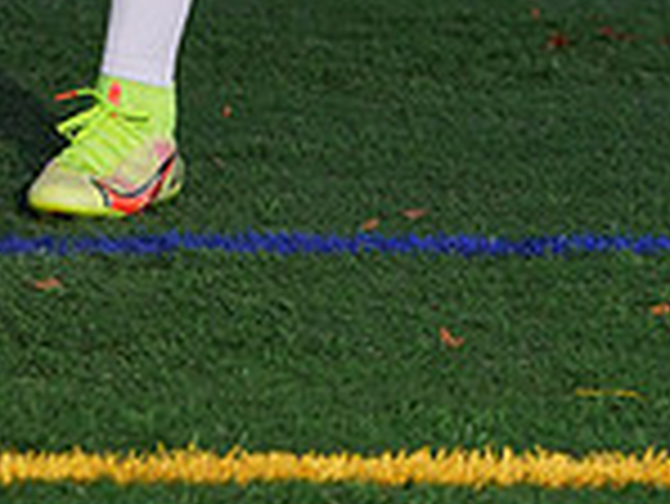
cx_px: -29
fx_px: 16233
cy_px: -738
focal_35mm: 838
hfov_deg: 2.4
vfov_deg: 1.8
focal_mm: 224
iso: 320
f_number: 5.6
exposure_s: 1/200
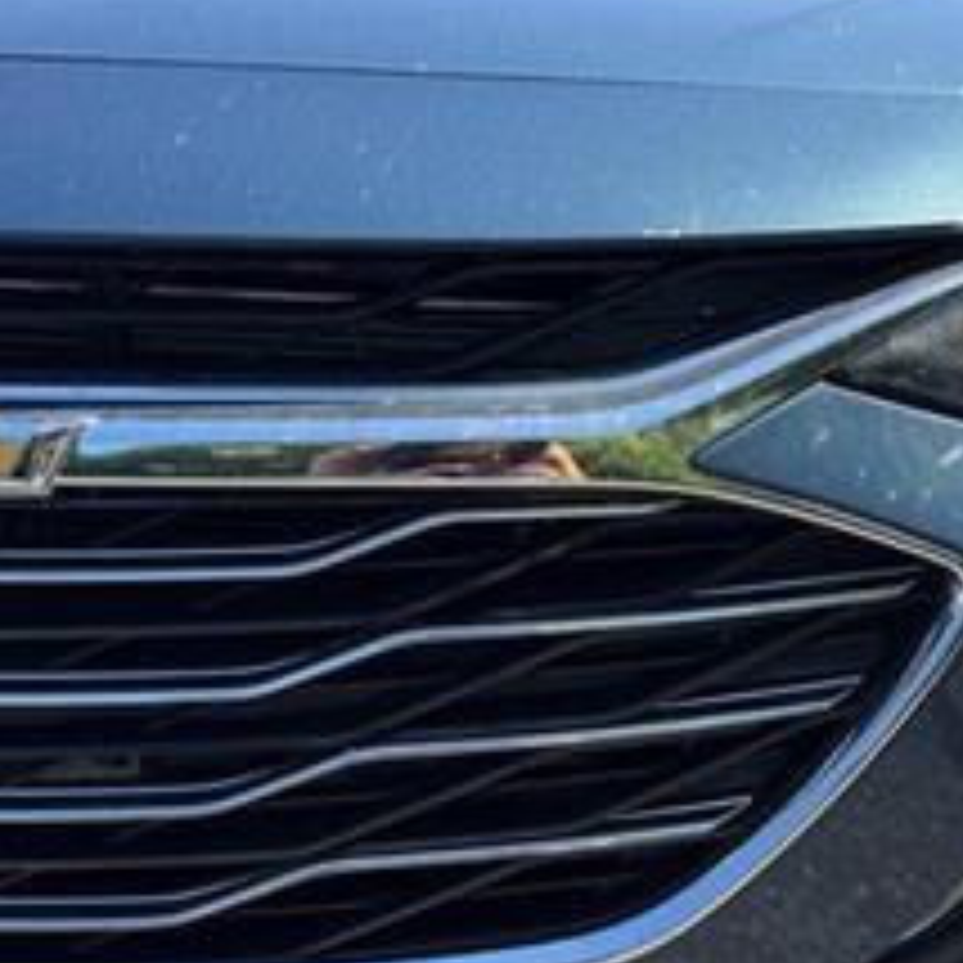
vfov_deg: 34.0
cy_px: 536
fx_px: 1574
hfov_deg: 33.8
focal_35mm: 50
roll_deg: +2.7
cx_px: 626
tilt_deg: -13.2
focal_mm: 6.76
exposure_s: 1/1211
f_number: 1.78
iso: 80
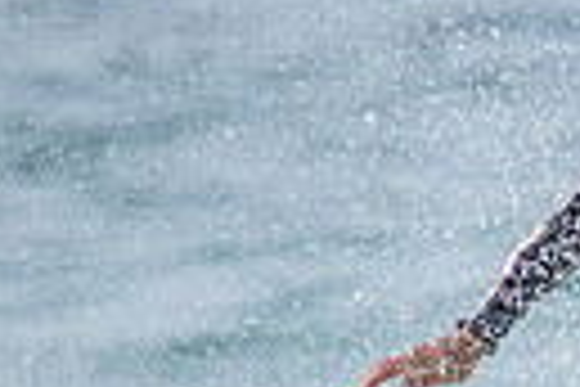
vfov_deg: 0.3
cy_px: 842
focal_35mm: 4282
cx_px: 1427
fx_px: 68982
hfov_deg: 0.5
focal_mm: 800
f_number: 11
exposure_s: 1/2000
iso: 1250
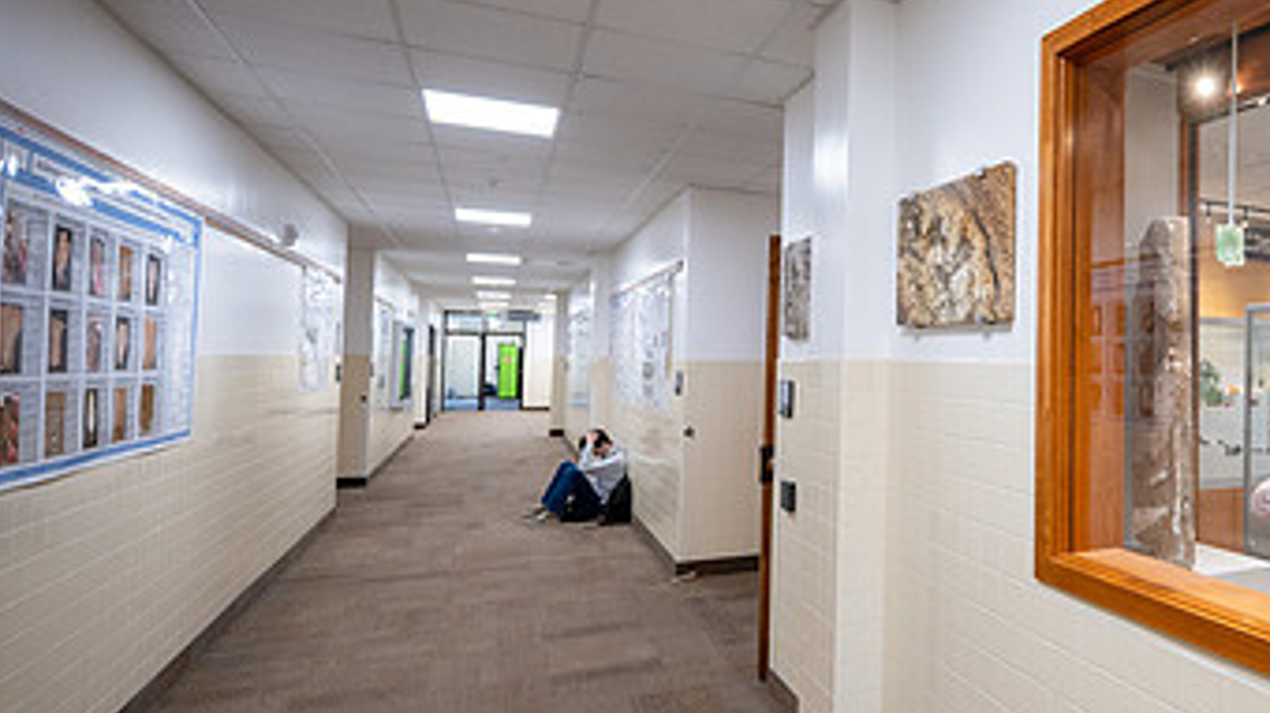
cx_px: 982
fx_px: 842
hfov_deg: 68.3
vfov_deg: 45.9
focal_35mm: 25
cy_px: 338
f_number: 4
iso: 800
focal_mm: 14
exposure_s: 1/160
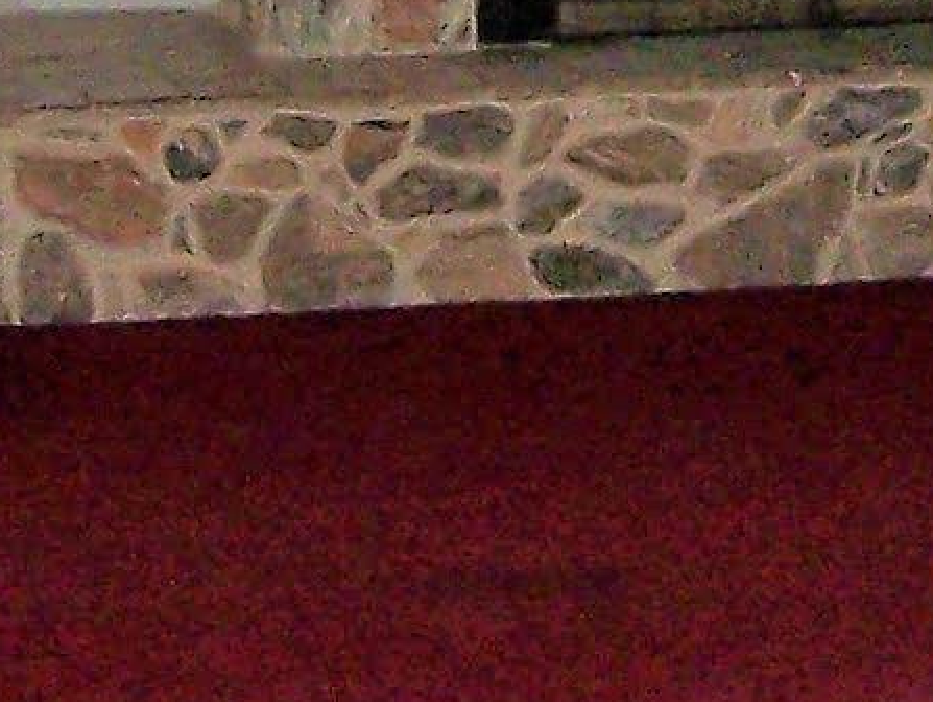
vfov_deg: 7.1
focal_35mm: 206
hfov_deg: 9.6
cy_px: -382
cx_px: 728
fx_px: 5557
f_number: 3
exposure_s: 1/60
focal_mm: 6
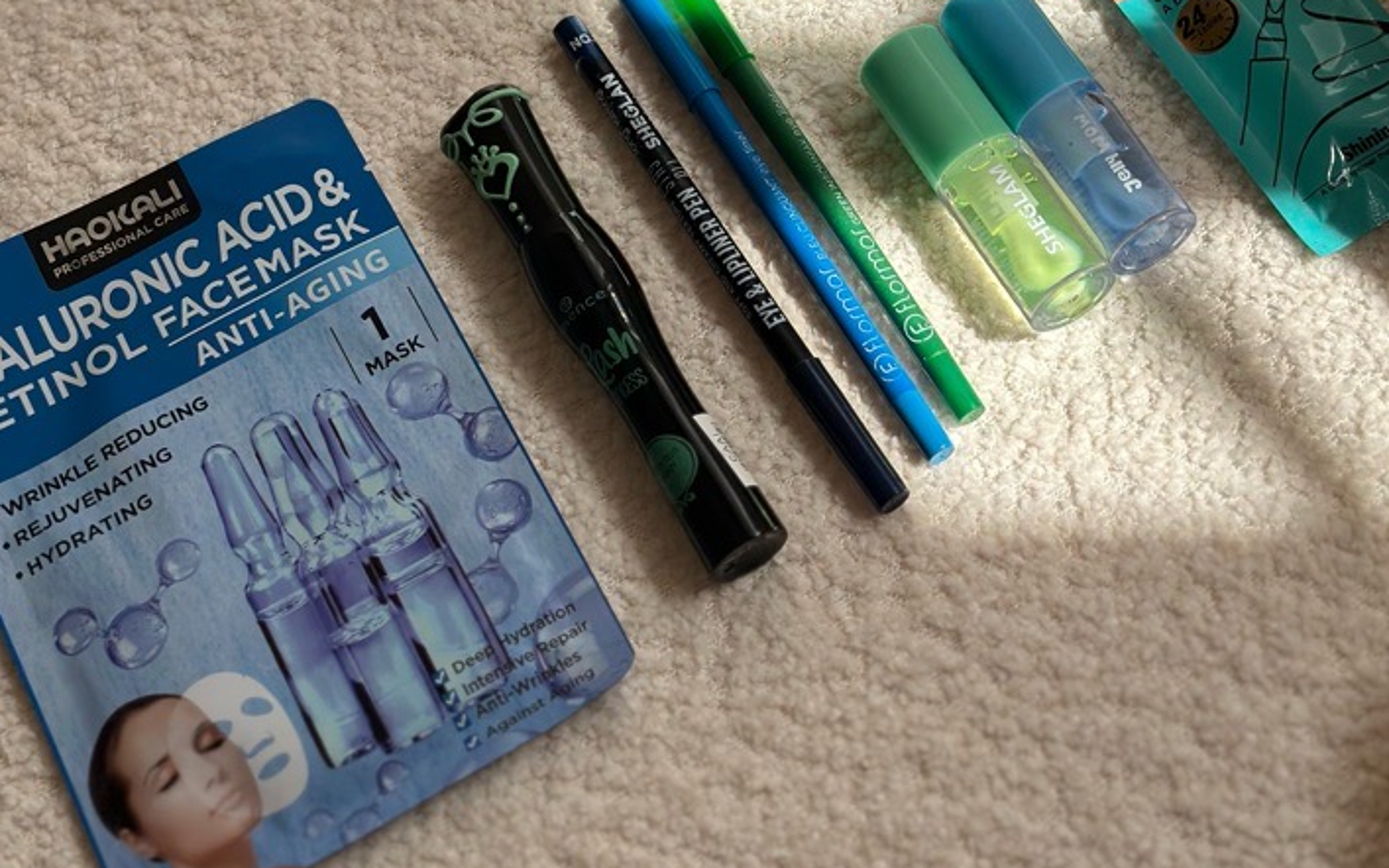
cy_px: 73
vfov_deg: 17.8
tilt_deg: -59.0
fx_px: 2726
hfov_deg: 28.6
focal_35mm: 72
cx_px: 672
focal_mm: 6.86
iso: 80
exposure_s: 1/2070
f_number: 1.78
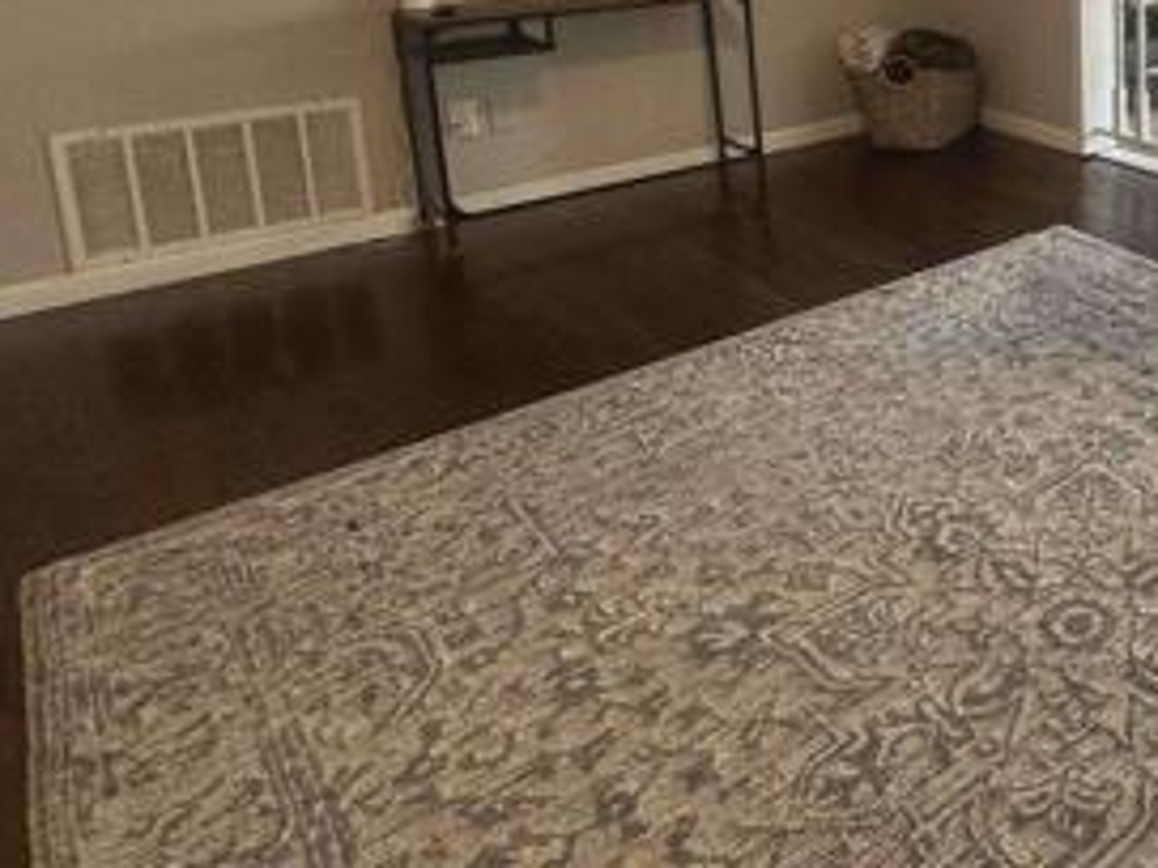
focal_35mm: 33
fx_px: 1104
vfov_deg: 39.2
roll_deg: -0.9
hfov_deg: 43.9
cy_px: 55
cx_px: 1247
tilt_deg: -11.6
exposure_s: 1/120
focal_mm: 2.22
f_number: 2.2
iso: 100
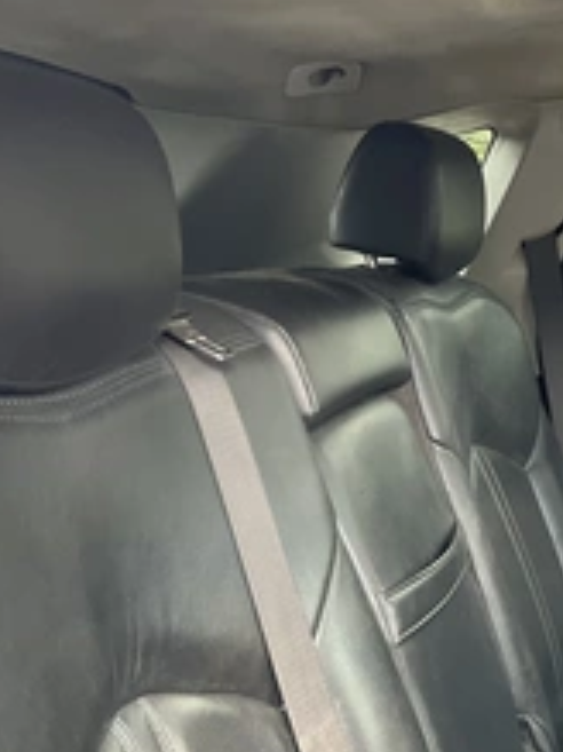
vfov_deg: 36.1
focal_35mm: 53
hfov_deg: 26.9
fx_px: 1150
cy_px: 453
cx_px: 457
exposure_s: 1/60
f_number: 1.8
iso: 80
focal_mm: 3
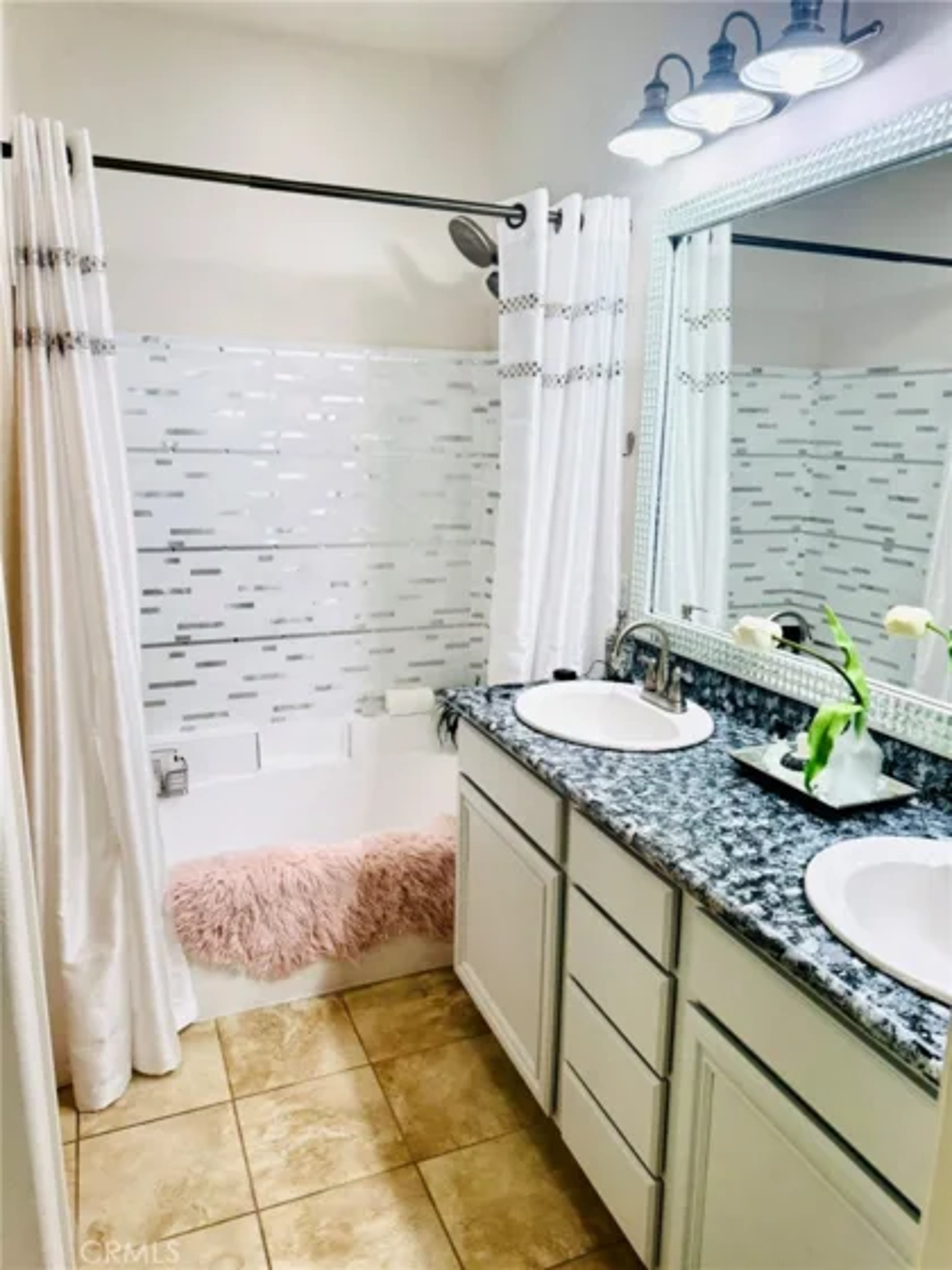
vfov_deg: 71.6
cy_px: 635
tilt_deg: -12.7
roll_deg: -0.6
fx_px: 880
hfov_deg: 56.8
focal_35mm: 24
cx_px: 476
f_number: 1.78
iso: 64
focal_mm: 6.76
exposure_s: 1/120
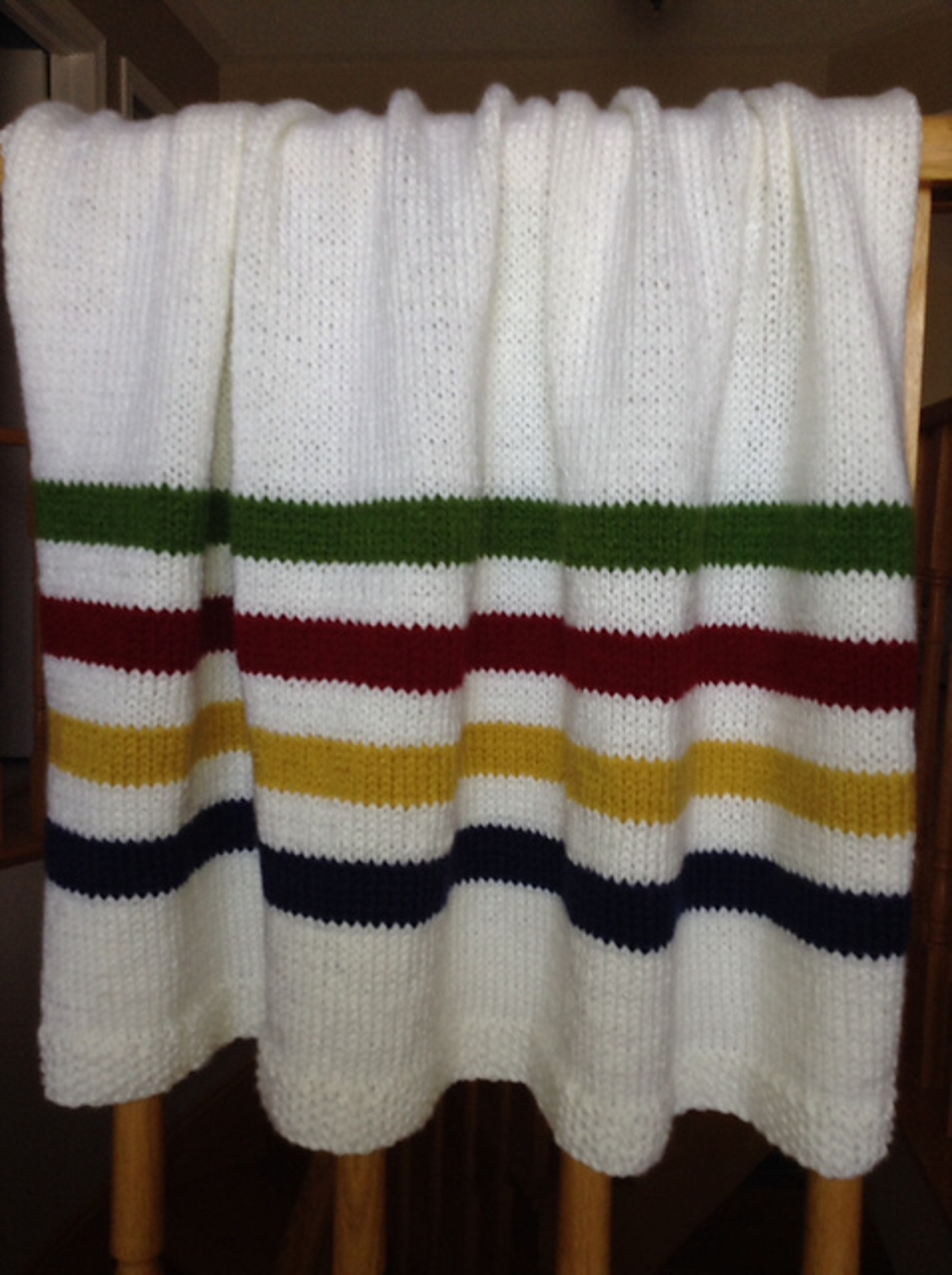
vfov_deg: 55.4
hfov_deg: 42.8
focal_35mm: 33
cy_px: 638
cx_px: 476
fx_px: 1213
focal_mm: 3.3
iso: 32
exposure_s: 1/44
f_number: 2.4
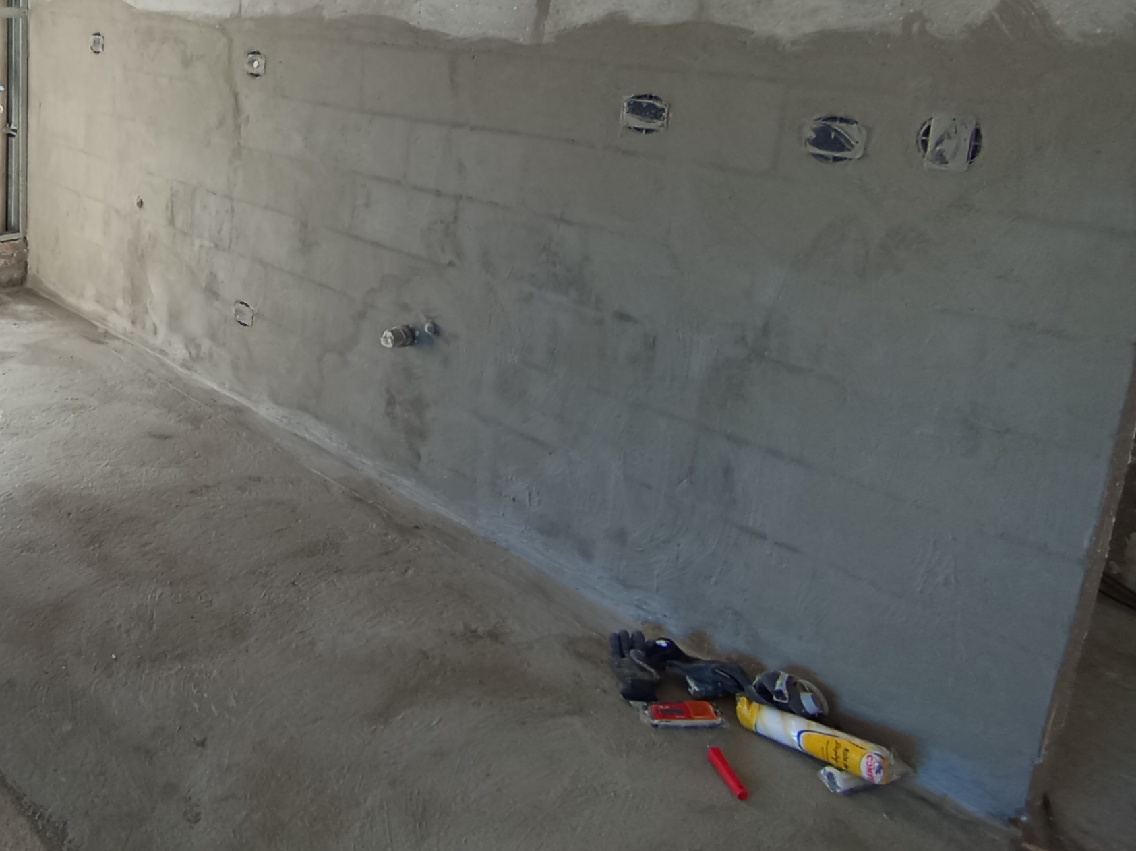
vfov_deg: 43.5
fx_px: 1017
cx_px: 120
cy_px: 183
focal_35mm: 31
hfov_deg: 51.7
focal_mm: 1.65
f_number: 2.2
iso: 60
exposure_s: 1/60
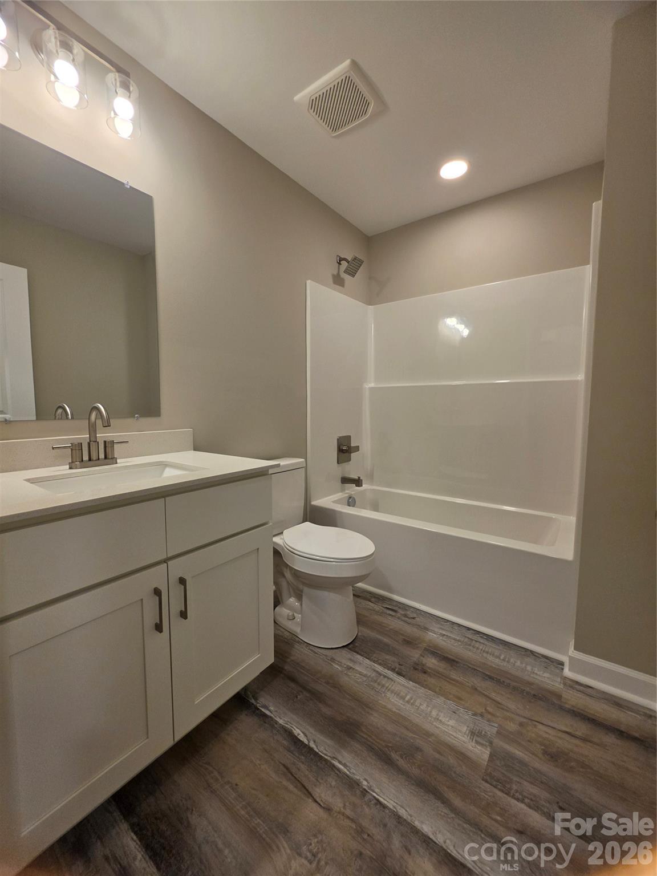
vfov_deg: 106.2
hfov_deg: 89.9
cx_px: 328
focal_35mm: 13
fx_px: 329
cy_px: 438
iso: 64
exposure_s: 1/120
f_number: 1.9
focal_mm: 2.2
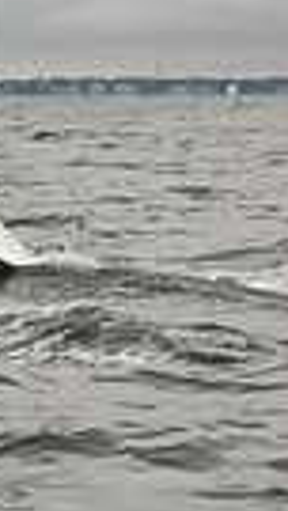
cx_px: -807
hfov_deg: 3.7
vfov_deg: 6.8
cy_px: -176
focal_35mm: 316
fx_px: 4287
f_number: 9
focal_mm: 70
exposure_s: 1/800
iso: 320
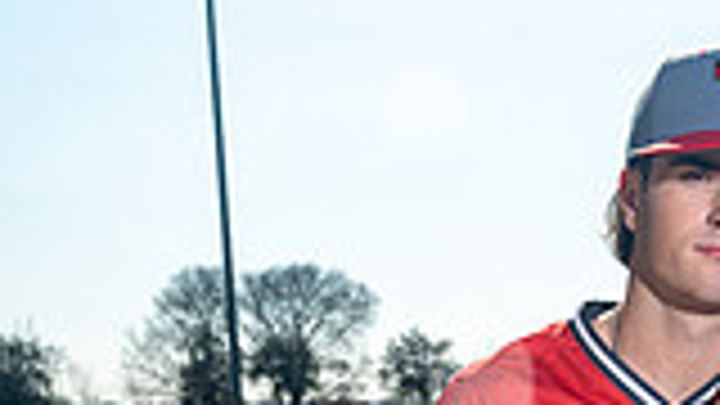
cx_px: 603
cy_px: 932
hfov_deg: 21.7
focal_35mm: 97
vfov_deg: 10.8
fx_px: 1852
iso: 500
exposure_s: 1/200
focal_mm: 33
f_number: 5.6
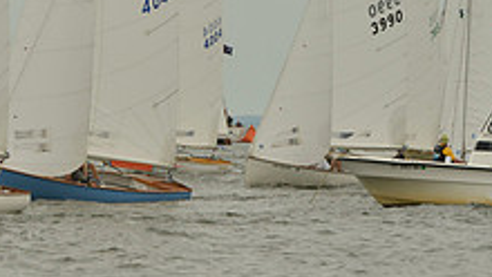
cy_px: 21
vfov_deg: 3.9
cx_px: 83
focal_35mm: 309
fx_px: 4033
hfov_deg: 7.0
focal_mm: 112
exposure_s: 1/640
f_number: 11
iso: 400
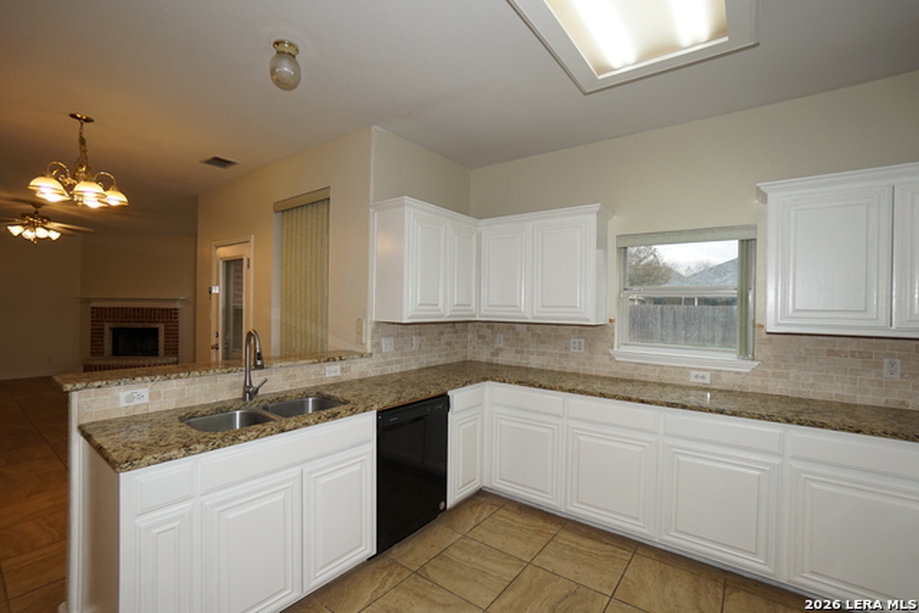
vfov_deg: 77.4
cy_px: 306
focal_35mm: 15
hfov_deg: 100.4
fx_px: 383
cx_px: 460
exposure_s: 1/160
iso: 320
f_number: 4
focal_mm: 10
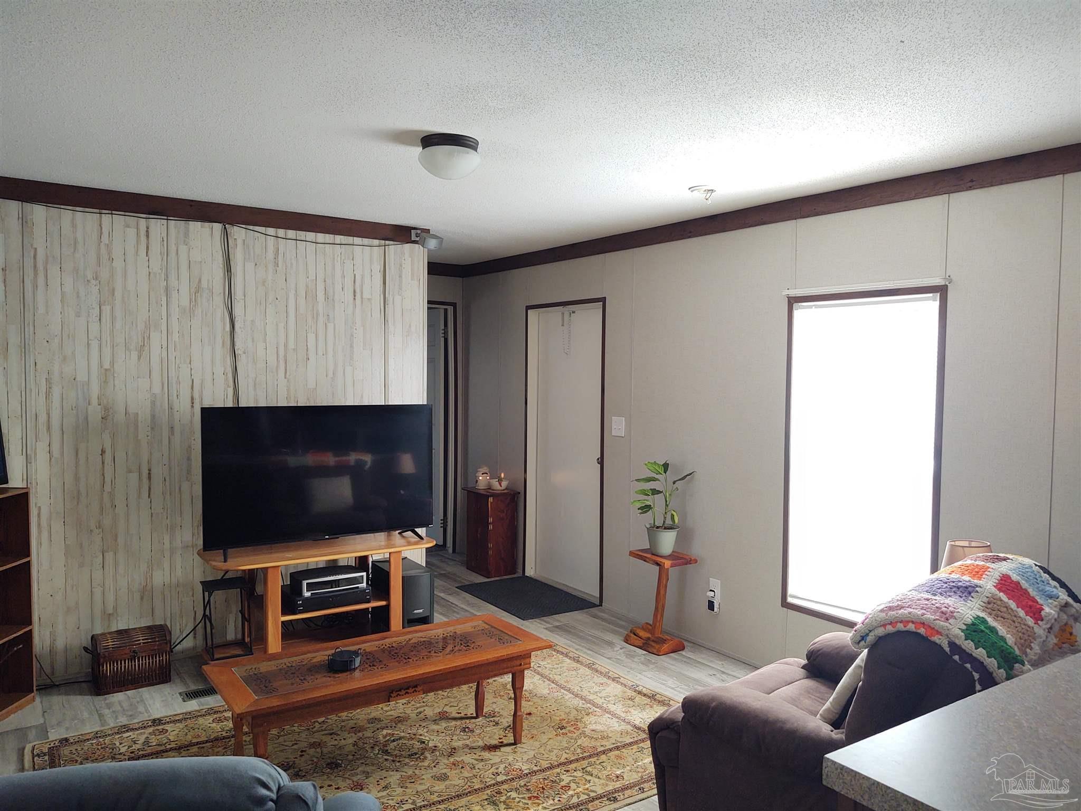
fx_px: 843
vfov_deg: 51.4
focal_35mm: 27
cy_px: 406
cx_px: 540
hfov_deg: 65.3
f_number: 1.7
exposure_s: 1/100
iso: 101
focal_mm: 4.75
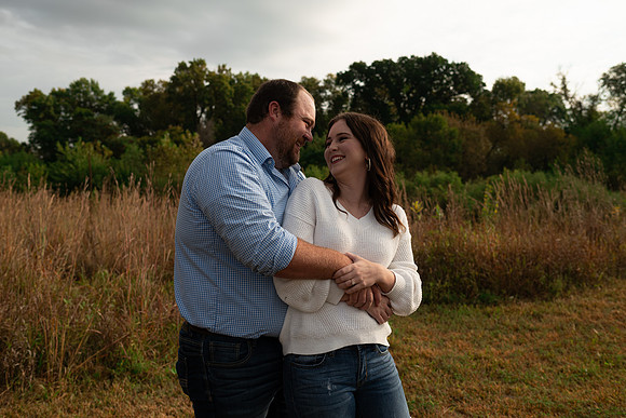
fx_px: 609
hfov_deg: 54.4
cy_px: 209
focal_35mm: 35
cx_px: 313
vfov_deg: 37.9
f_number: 5
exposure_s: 1/640
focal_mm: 35
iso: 100
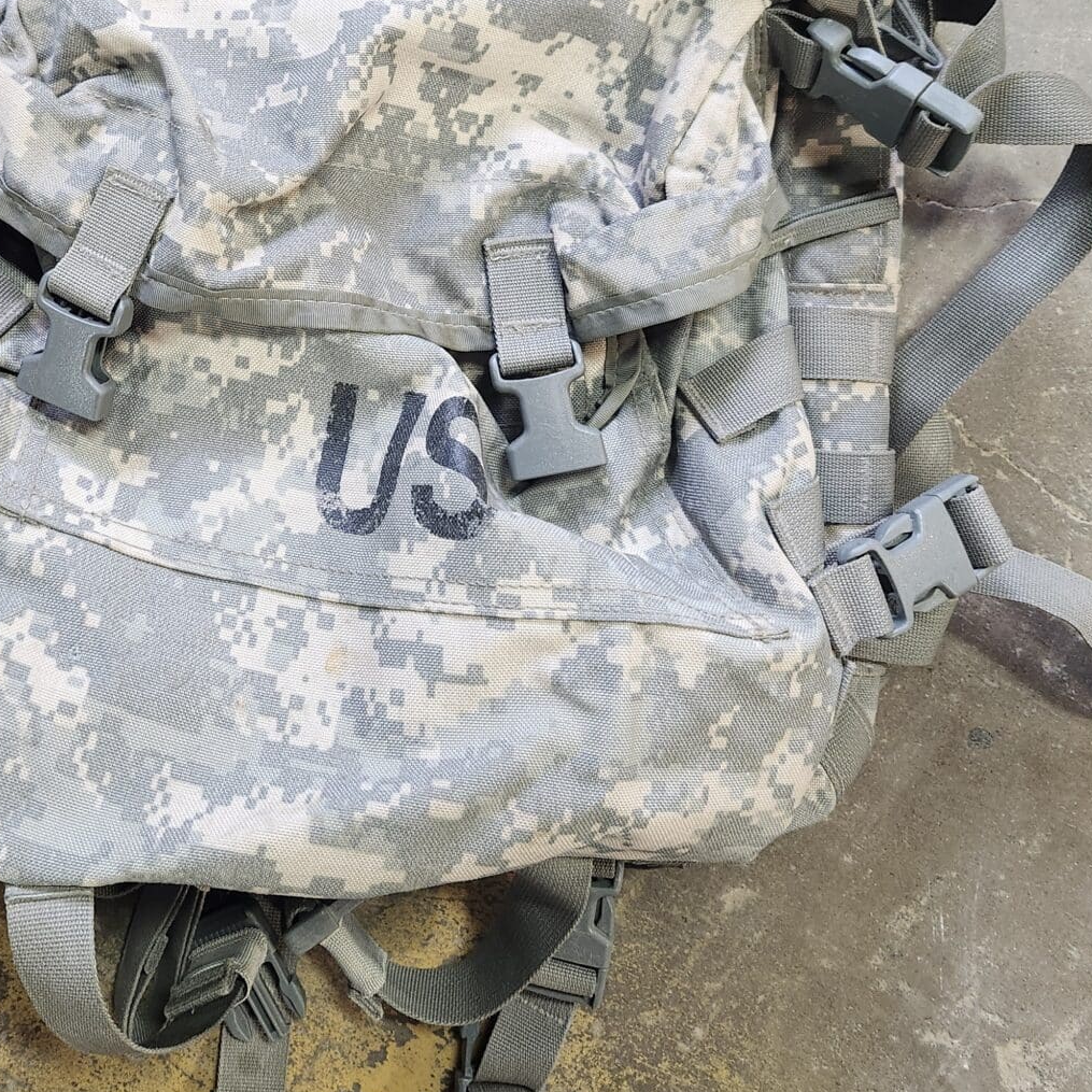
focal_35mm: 41
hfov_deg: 40.2
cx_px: 330
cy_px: 224
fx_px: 1463
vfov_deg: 39.4
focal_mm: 5.54
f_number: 1.8
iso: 400
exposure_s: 1/120
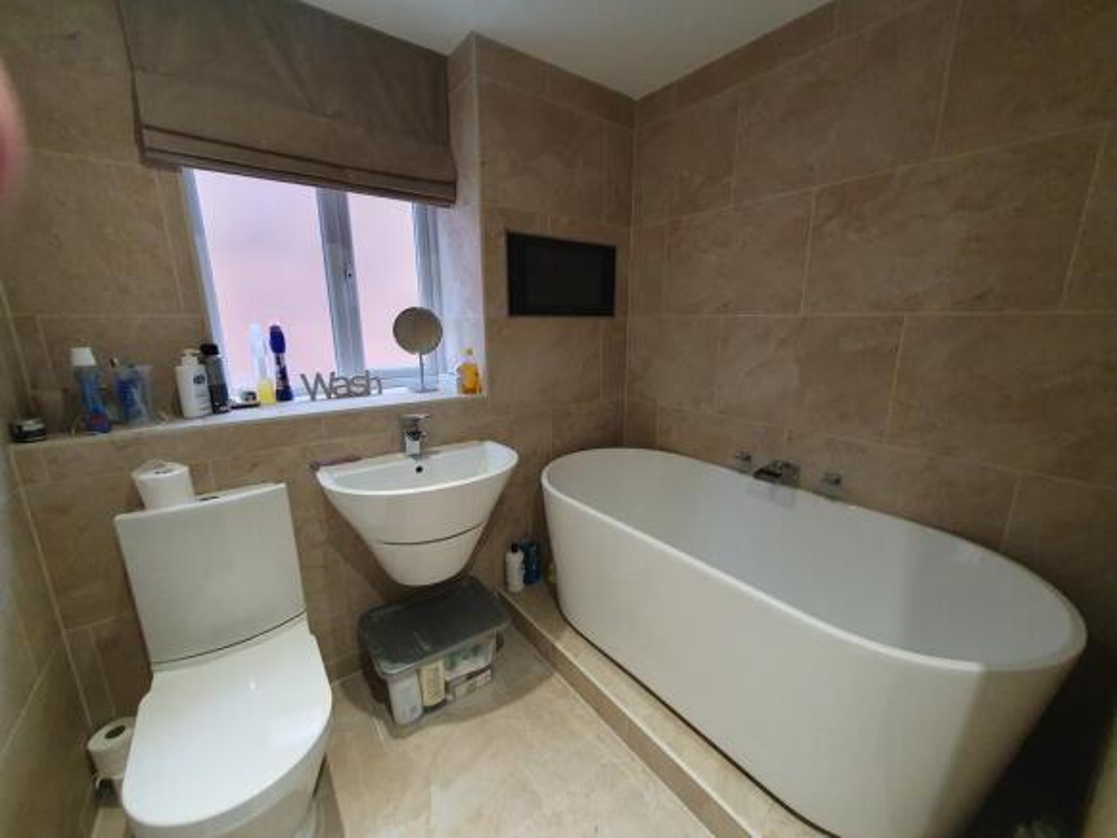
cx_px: 558
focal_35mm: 13
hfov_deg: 106.2
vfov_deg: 89.9
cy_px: 419
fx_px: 419
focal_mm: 1.8
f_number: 2.2
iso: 400
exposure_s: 1/50
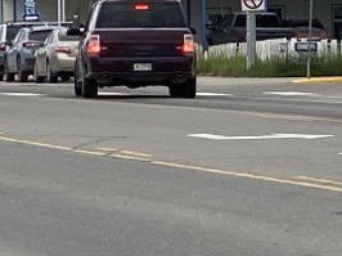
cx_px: 729
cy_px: 122
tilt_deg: -1.2
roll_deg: +2.2
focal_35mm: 391
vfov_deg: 3.8
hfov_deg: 5.0
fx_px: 3860
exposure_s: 1/1170
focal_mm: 6
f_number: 2
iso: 20
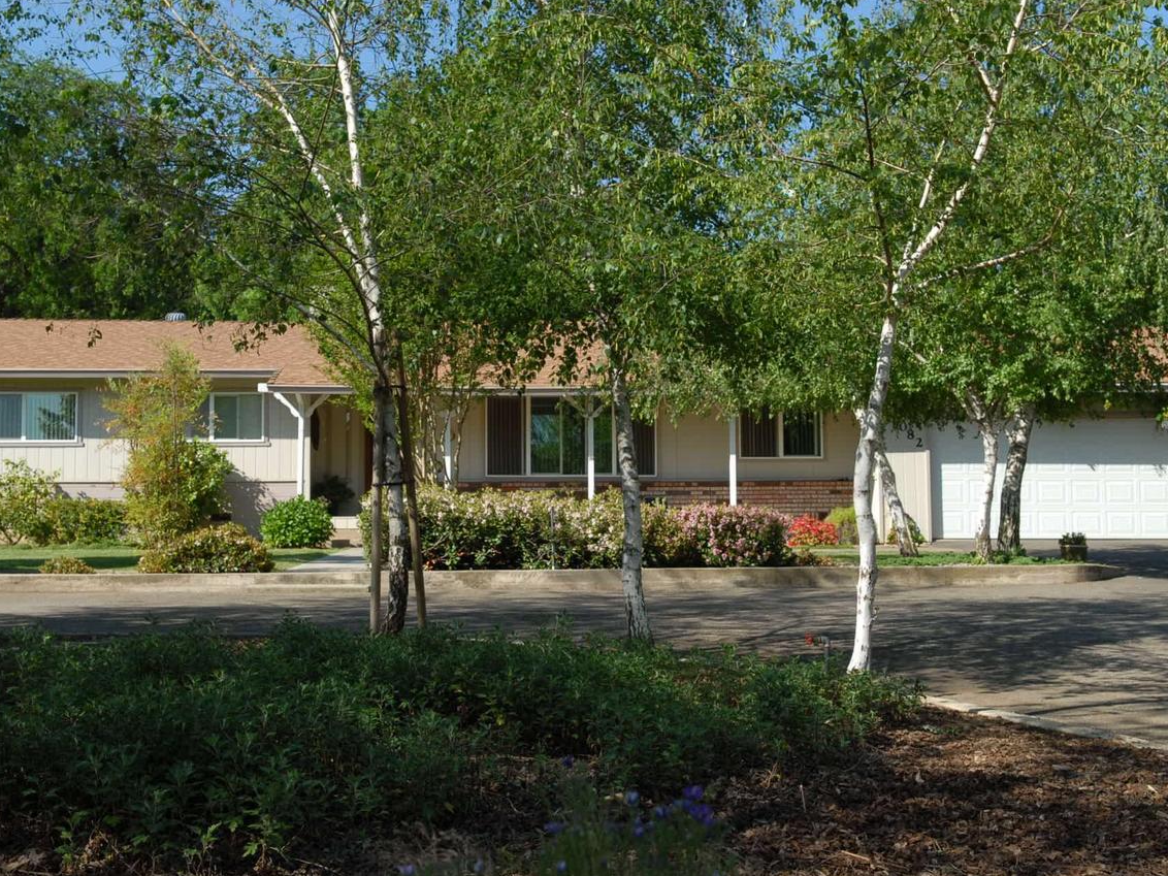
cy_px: 437
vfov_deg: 29.7
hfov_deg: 38.9
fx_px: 1653
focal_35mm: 49
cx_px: 574
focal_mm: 30
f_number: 7.1
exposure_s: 1/180
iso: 125
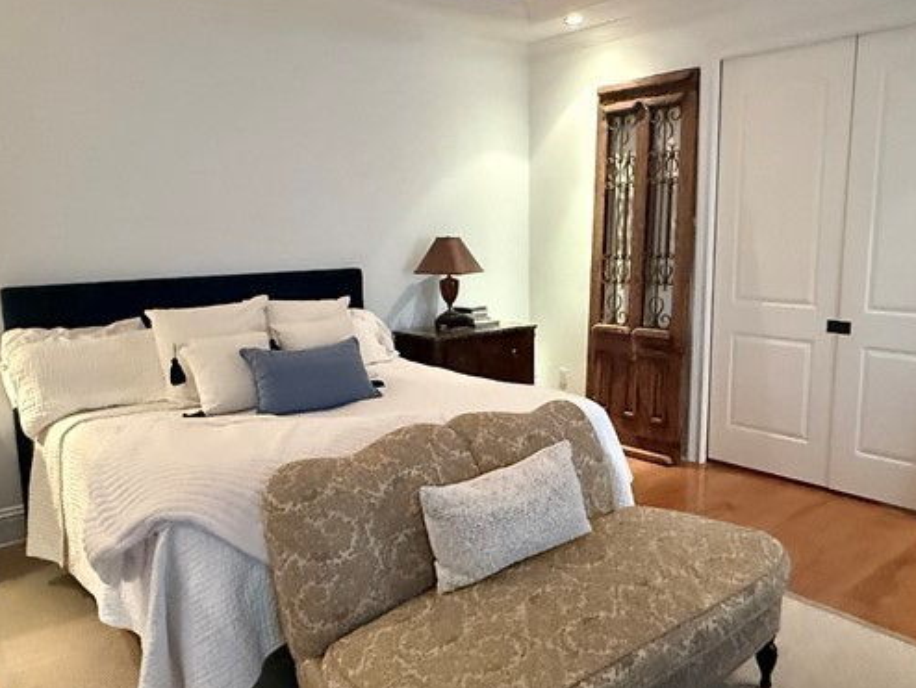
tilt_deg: -8.3
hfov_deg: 61.6
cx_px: 456
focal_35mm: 29
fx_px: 768
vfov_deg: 48.3
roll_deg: +1.2
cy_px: 343
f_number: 2.2
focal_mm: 2.22
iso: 1000
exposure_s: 1/60
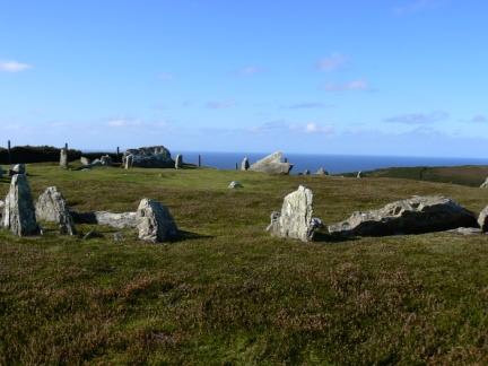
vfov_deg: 39.7
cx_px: 244
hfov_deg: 51.4
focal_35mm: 36
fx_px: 508
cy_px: 183
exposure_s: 1/400
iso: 80
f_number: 7.1
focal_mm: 6
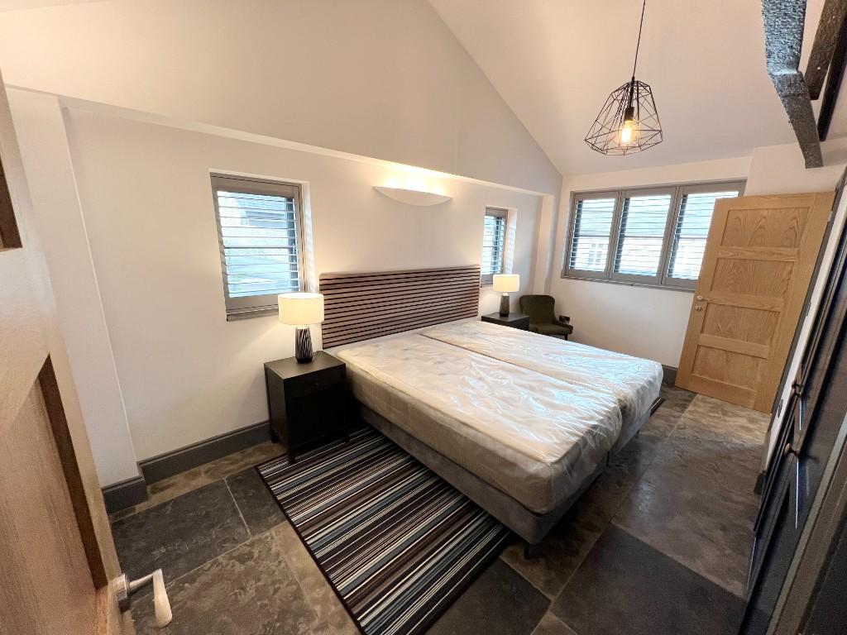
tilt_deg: -14.2
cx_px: 424
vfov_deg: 89.9
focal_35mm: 13
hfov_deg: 106.2
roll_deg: -1.9
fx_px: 318
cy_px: 318
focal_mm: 1.57
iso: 125
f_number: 1.8
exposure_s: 1/100
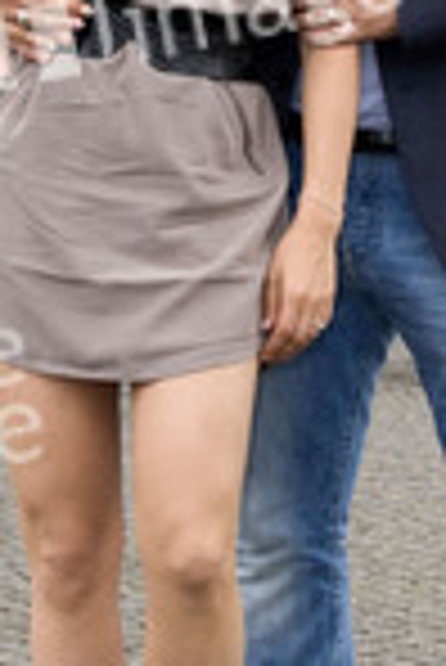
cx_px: 304
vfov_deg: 19.7
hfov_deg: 13.3
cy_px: 212
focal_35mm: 103
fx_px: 1909
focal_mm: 38
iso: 1600
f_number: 11
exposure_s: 1/250
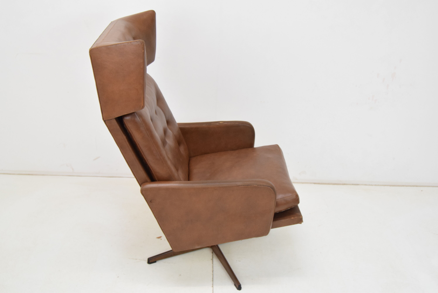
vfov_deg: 36.9
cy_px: 146
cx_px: 219
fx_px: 438
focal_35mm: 36
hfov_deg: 53.1
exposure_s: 1/160
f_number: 6.3
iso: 1600
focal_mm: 24
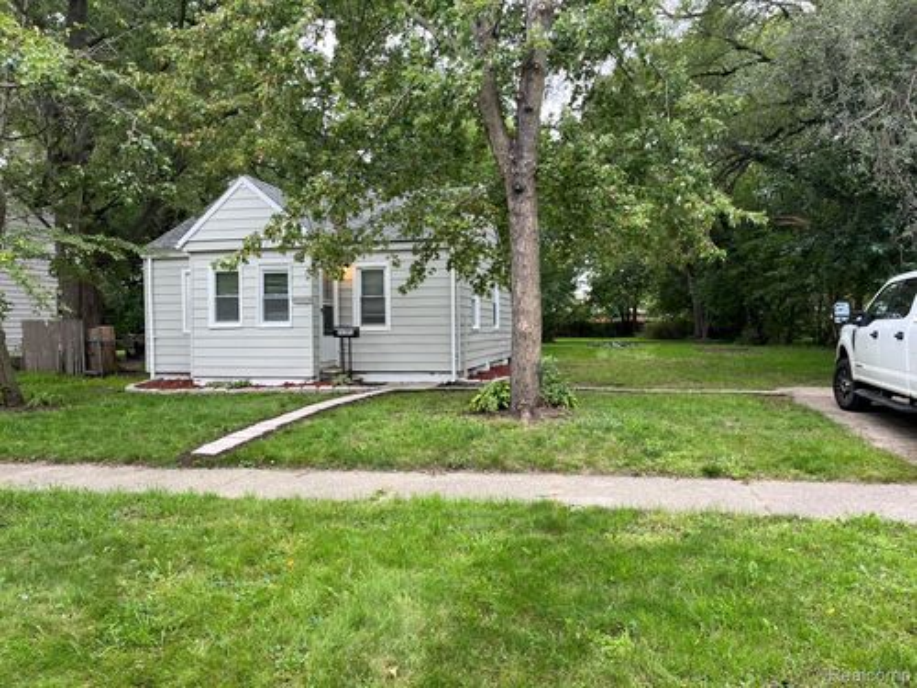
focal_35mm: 26
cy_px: 344
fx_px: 689
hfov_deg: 67.3
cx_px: 458
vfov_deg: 53.1
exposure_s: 1/154
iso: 40
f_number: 1.6
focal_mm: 5.1
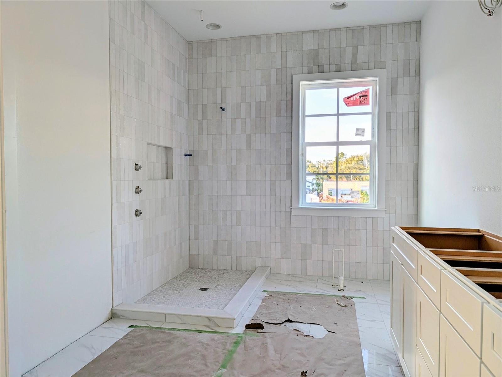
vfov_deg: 56.8
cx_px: 251
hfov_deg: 71.6
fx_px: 348
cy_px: 188
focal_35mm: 24
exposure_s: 1/144
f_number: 1.68
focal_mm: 6.9
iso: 19
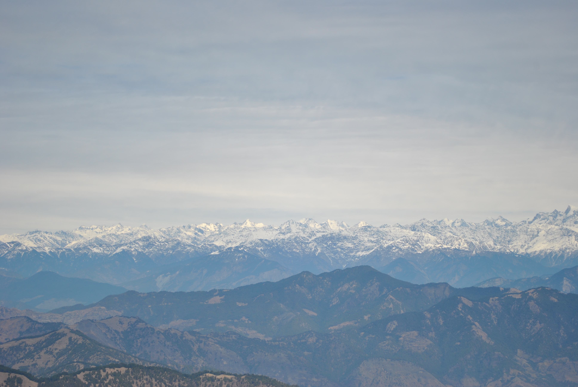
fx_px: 1326
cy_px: 194
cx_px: 289
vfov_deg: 16.6
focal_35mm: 82
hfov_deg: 24.6
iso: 125
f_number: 5.6
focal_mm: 55
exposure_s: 1/1000
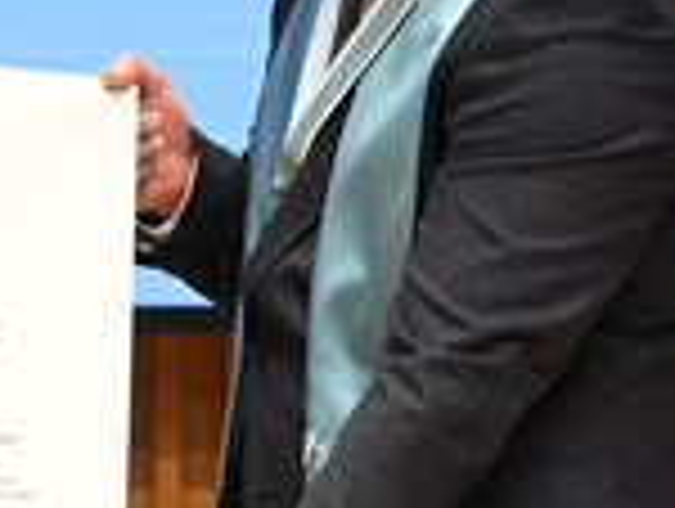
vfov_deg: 5.5
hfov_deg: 7.2
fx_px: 5312
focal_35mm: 272
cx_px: -83
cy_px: 276
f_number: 6
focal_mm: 76
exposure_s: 1/200
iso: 1600
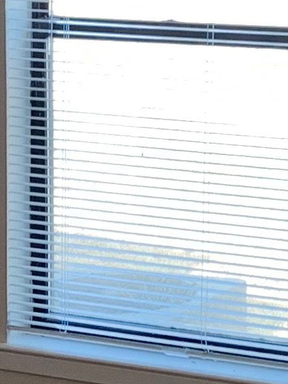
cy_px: 291
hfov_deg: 8.2
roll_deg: +0.3
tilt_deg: -17.7
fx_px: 1995
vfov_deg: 11.0
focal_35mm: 180
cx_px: 13
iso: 40
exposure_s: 1/120
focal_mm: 4.25
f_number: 1.8
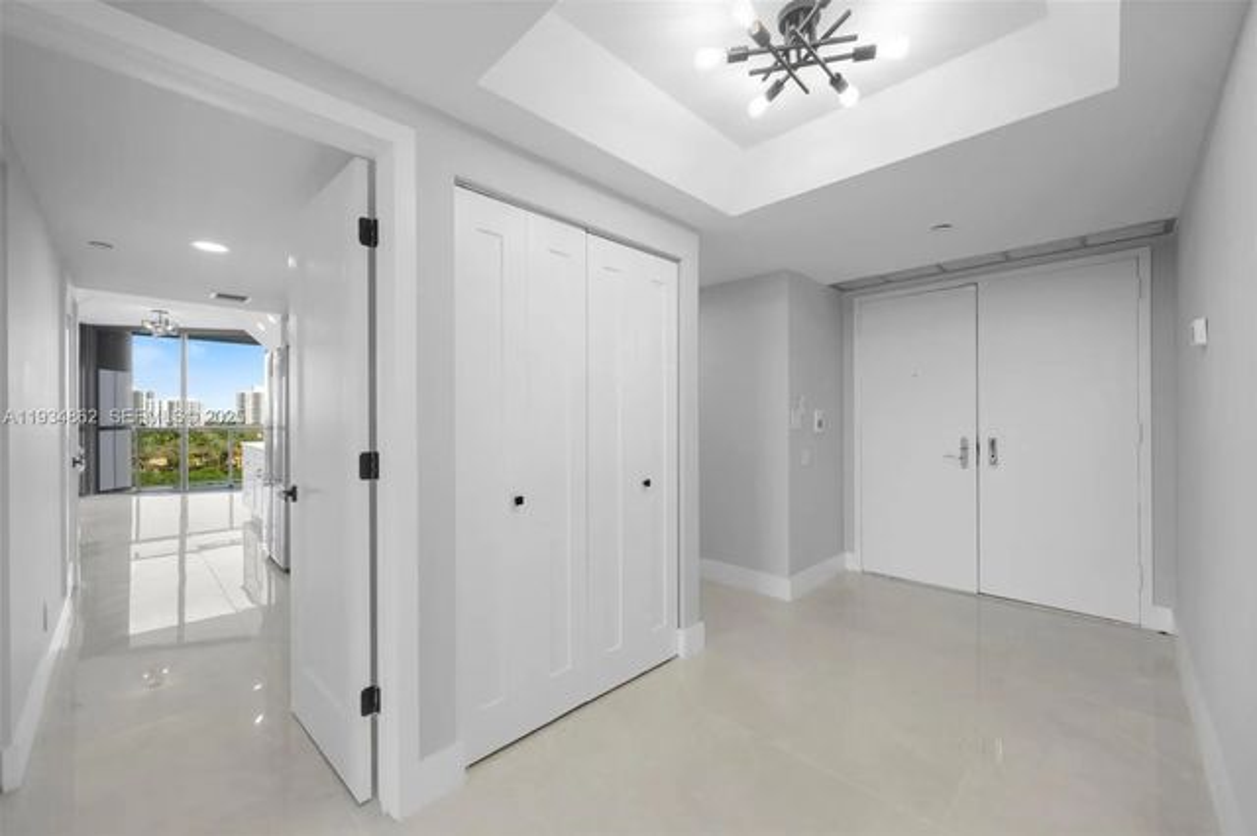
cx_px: 628
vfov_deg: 81.1
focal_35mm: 14
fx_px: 489
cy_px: 418
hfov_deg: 104.3
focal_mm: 14
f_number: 9
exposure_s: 1/10
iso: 100
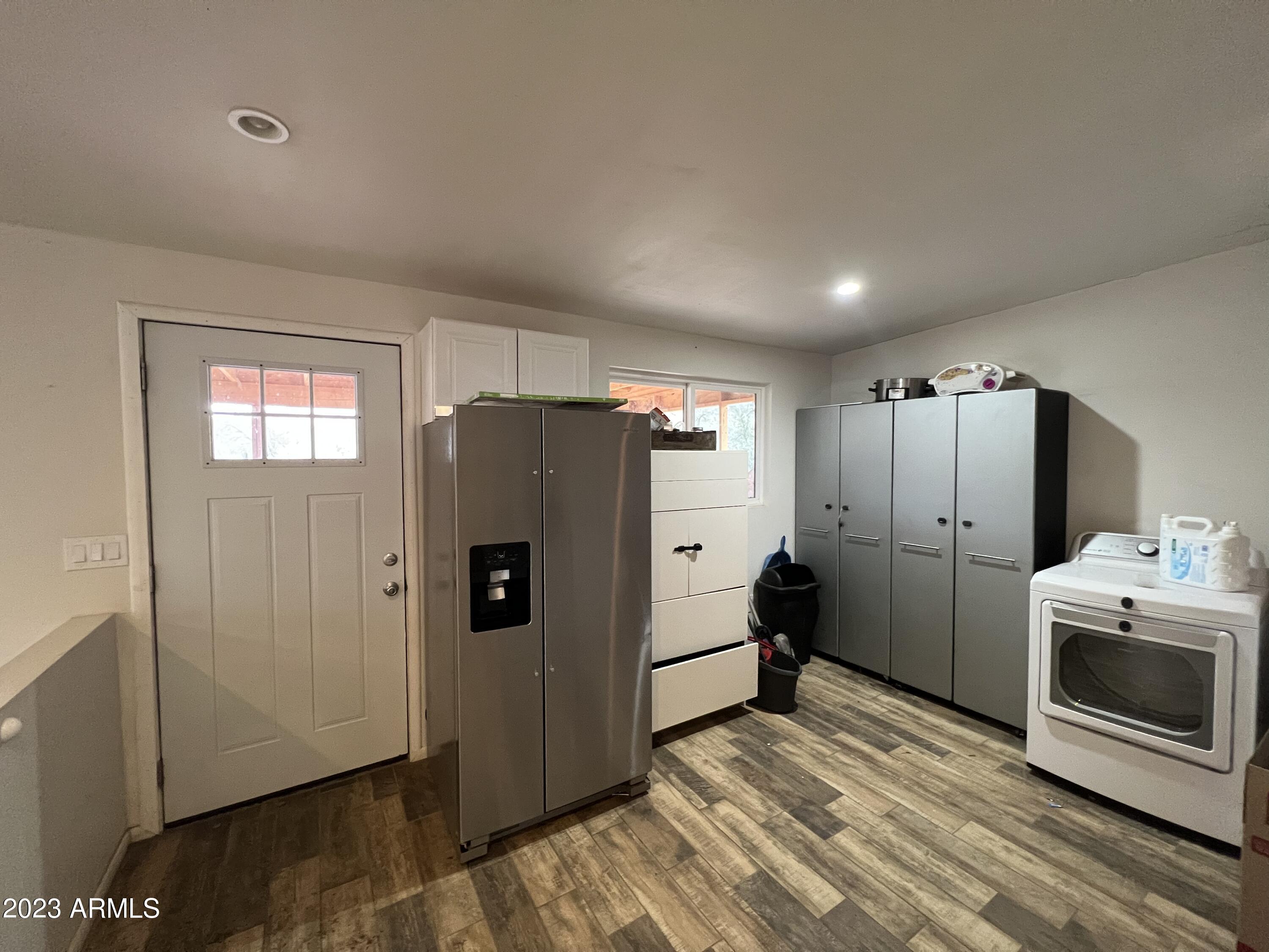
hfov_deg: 106.2
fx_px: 477
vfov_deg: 89.9
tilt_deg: -2.9
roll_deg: +0.4
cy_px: 476
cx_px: 634
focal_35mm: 13
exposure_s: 1/60
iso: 400
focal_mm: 1.57
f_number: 1.8
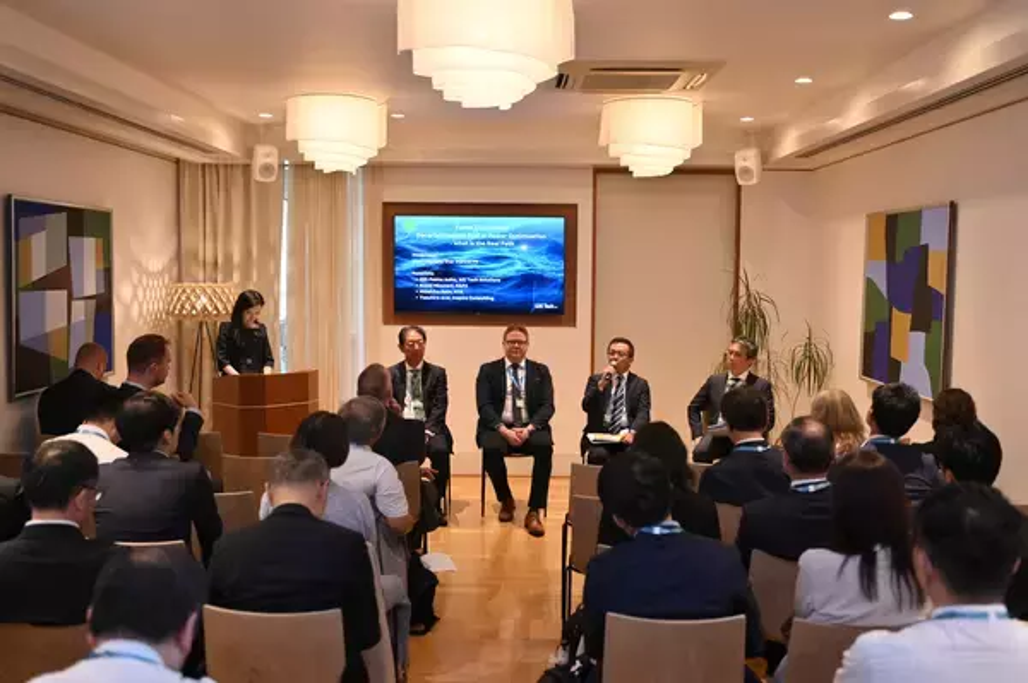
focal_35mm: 37
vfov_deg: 35.9
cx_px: 514
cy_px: 342
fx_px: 1056
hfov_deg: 51.9
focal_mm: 37
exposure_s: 1/125
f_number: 2.8
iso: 800
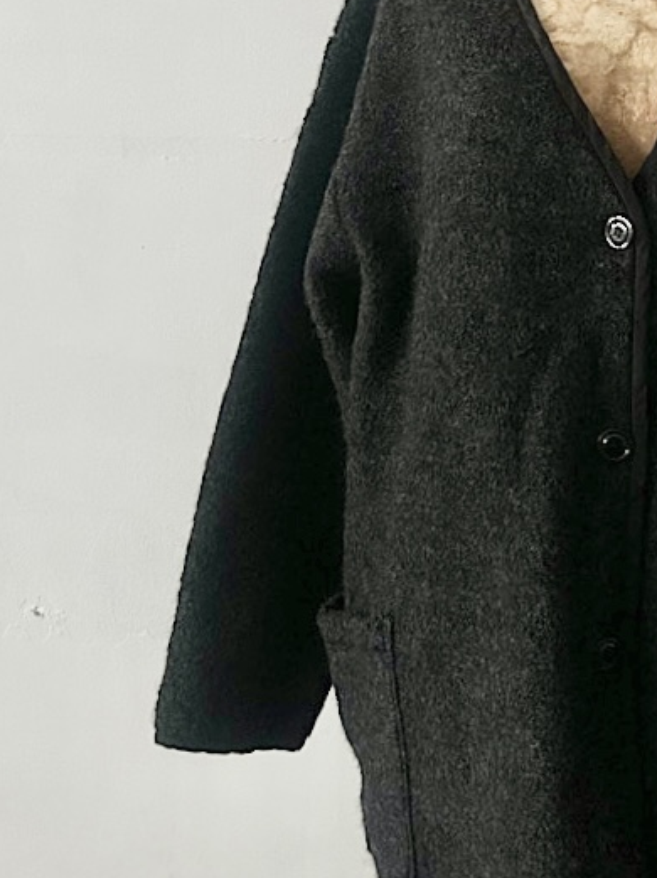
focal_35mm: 61
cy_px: 263
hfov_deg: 23.3
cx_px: 615
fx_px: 1546
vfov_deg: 31.3
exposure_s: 1/30
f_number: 1.5
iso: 800
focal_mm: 5.7
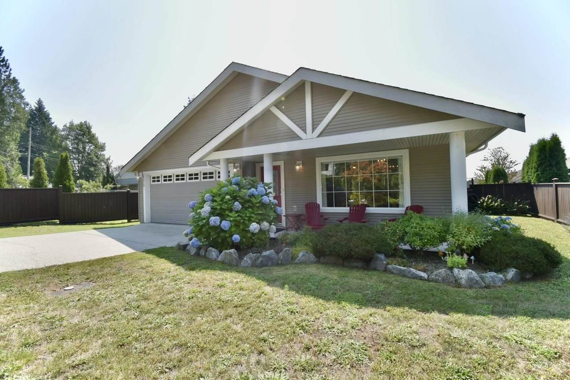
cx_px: 285
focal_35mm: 15
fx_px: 238
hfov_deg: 100.4
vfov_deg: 77.4
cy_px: 190
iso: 180
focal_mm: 10
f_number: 8
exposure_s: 1/250
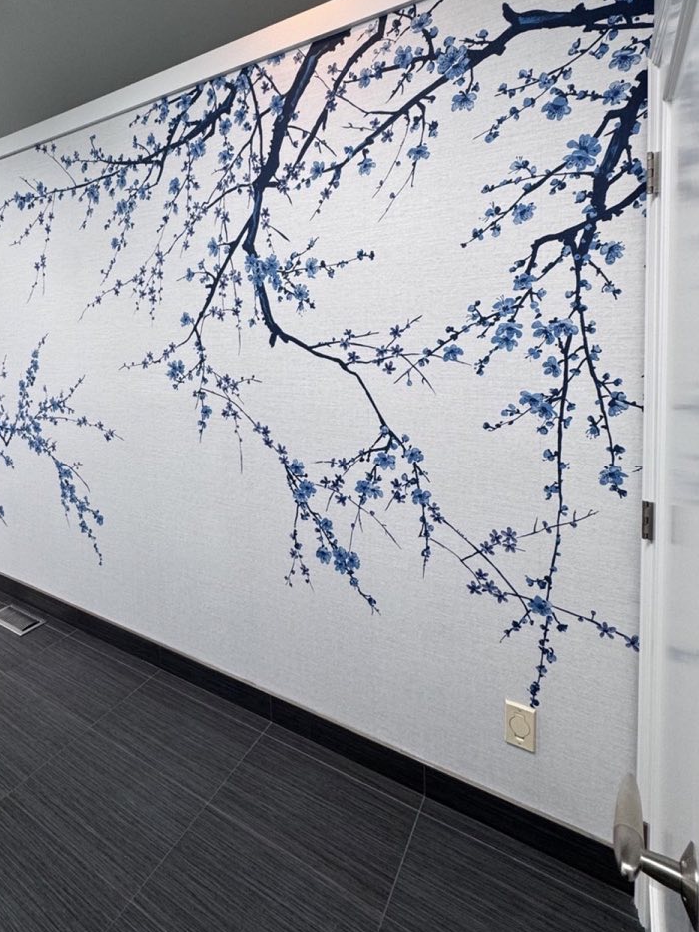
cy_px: 353
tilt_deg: -3.1
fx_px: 485
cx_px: 310
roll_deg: +1.5
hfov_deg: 71.4
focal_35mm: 18
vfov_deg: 86.1
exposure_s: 1/120
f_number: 2.2
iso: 100
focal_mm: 2.22
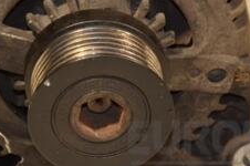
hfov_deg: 5.6
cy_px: -10
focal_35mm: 367
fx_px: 2545
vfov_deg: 3.7
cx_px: 107
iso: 800
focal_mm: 92
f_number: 5.6
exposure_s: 1/100
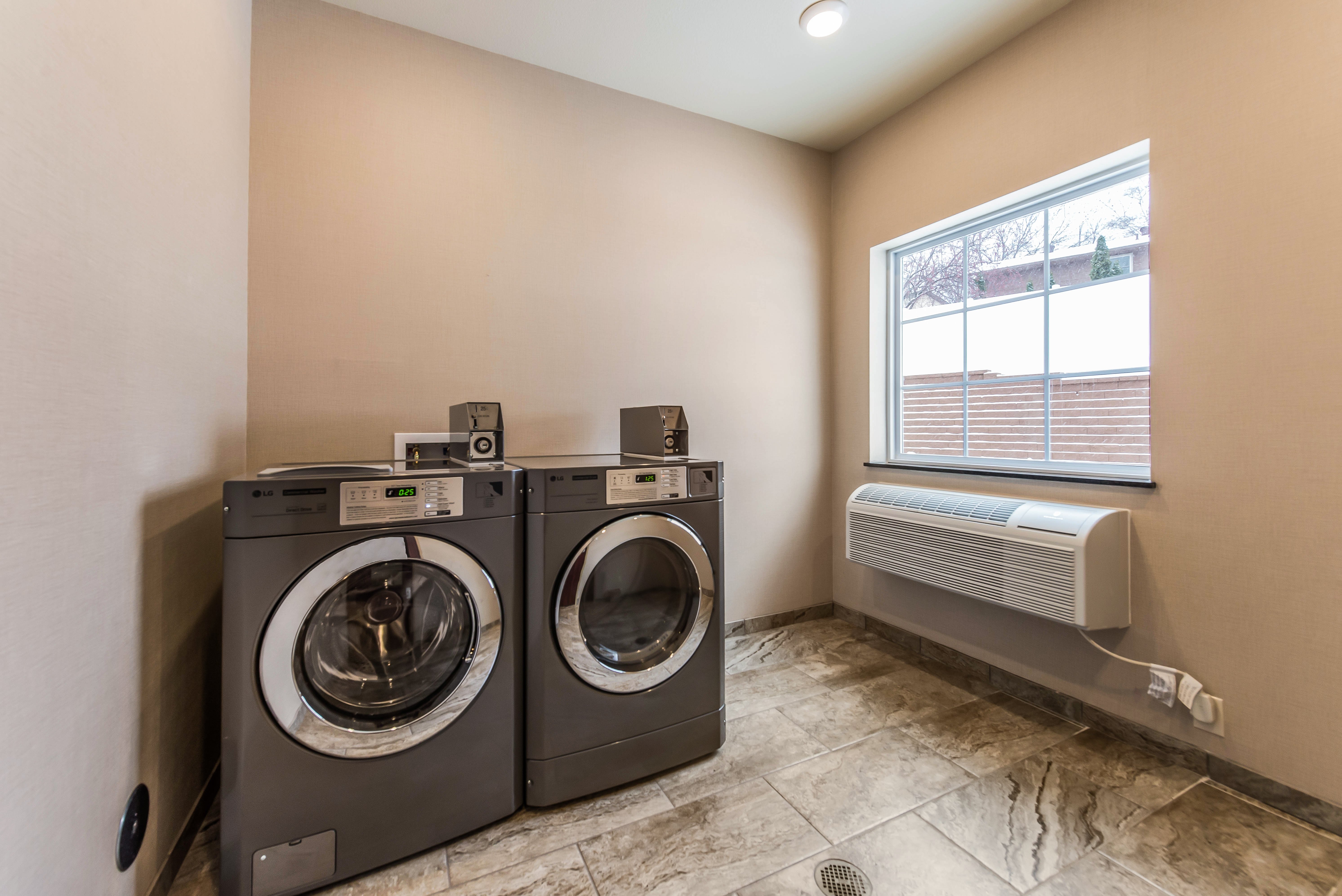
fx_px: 522
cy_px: 448
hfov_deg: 104.2
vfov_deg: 81.3
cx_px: 671
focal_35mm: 14
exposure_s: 1/90
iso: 400
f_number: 8
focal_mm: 14
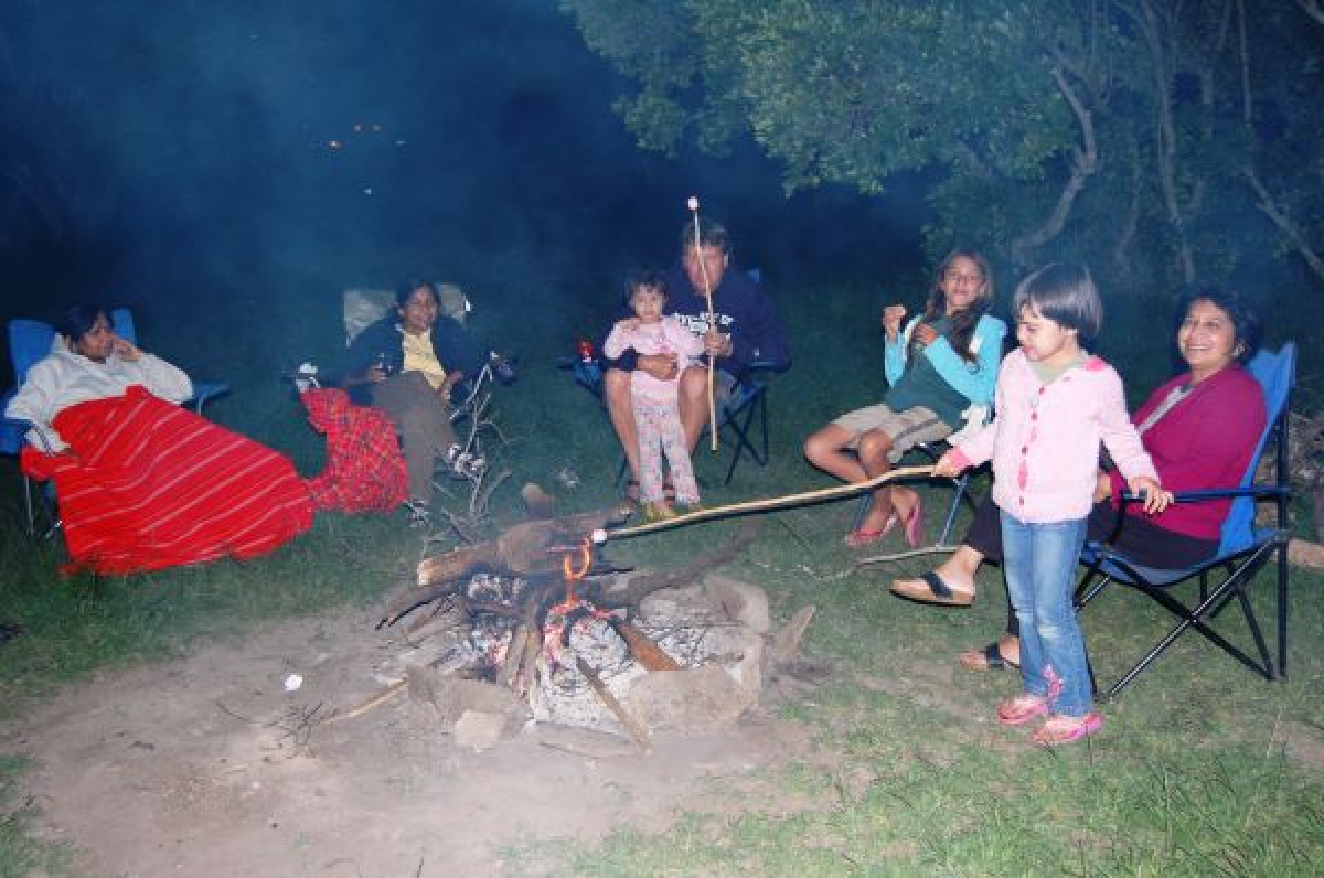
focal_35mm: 36
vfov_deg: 36.8
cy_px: 439
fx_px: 1322
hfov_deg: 53.2
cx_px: 662
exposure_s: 1/60
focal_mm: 24
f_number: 4
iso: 400
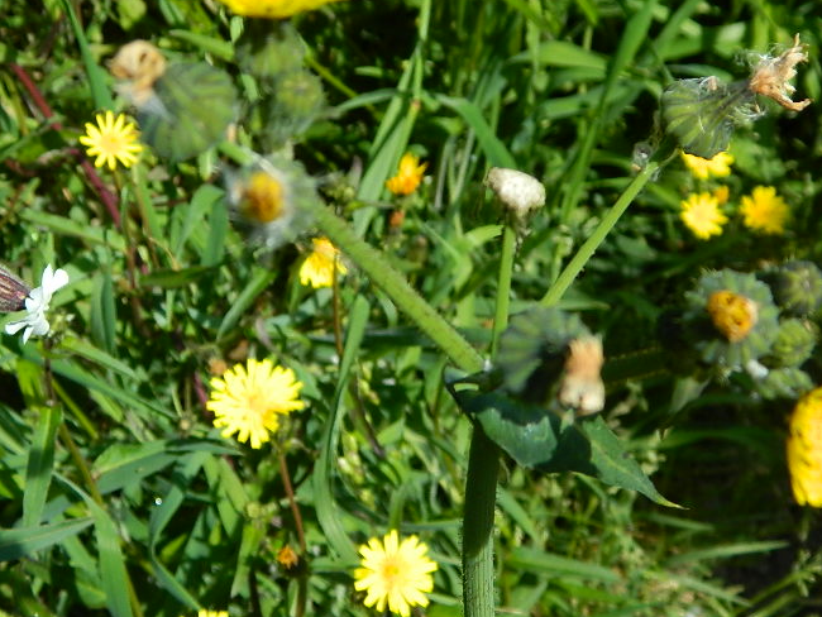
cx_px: 395
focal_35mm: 74
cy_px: 167
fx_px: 1758
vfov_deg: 19.8
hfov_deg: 26.3
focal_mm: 8.4
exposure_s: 1/500
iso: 80
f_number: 3.6
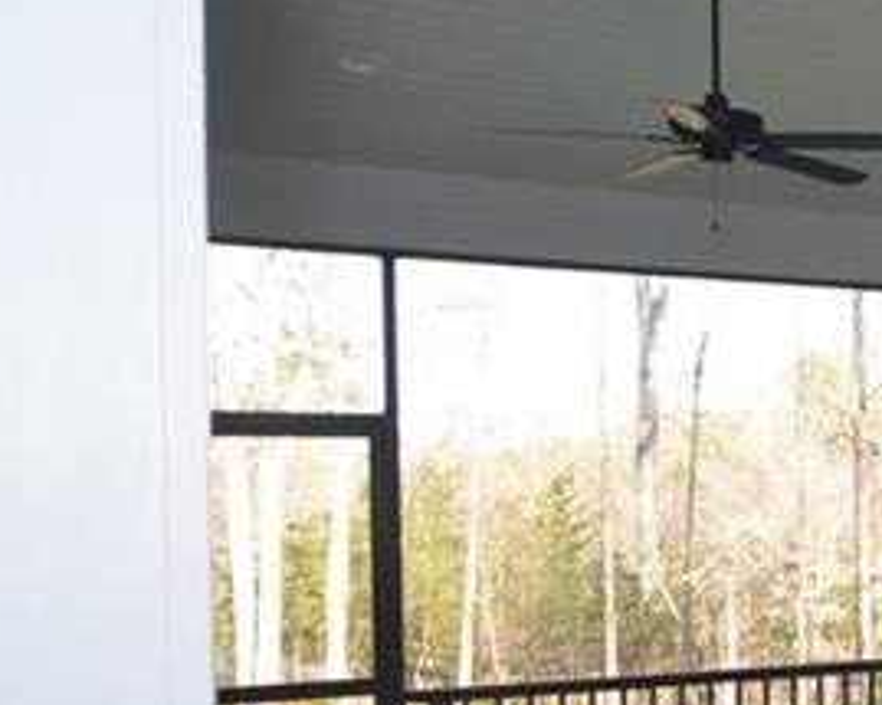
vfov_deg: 25.7
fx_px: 1534
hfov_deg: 20.8
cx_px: 1623
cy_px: 497
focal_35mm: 59
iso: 400
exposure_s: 1/125
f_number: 5.6
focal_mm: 11
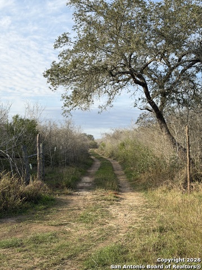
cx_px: 101
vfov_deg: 39.7
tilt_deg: +2.5
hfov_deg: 30.3
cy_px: 135
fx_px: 373
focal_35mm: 48
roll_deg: -1.0
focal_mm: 6.76
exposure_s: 1/2667
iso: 64
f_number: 1.78
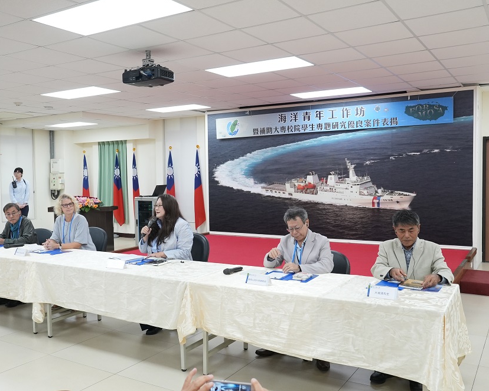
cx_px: 214
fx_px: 492
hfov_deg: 52.7
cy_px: 195
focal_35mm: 34
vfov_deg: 43.4
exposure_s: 1/160
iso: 4000
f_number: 6.3
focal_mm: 30
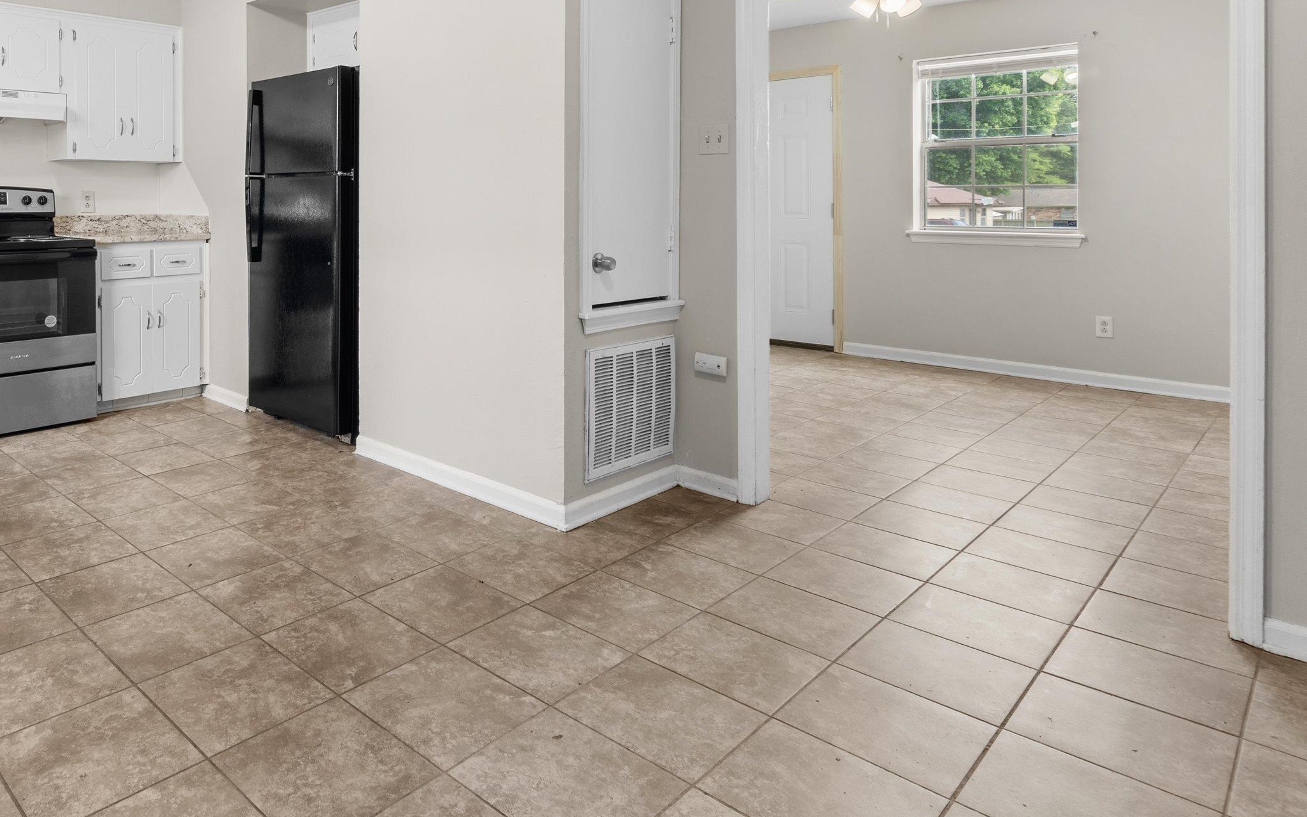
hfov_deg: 73.1
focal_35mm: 23
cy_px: 207
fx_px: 819
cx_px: 367
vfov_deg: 50.8
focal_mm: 10
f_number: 8
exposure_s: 1.6
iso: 100
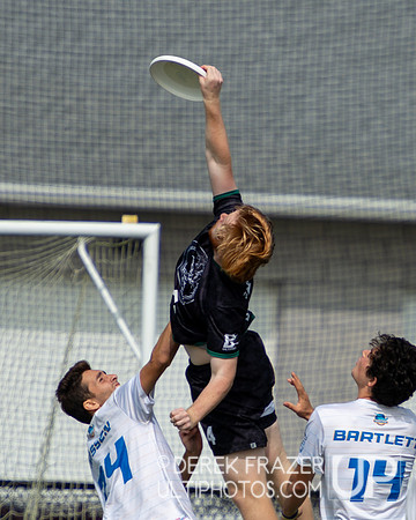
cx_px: 270
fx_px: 13696
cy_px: 285
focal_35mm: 890
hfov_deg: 1.7
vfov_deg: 2.2
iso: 220
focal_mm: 370
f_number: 5.6
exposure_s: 1/2500
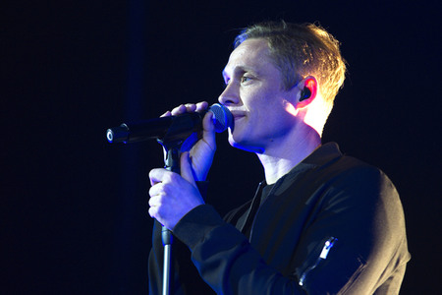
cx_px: 221
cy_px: 148
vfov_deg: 6.9
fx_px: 2455
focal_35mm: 200
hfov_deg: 10.3
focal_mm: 200
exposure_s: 1/80
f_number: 2.8
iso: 3200
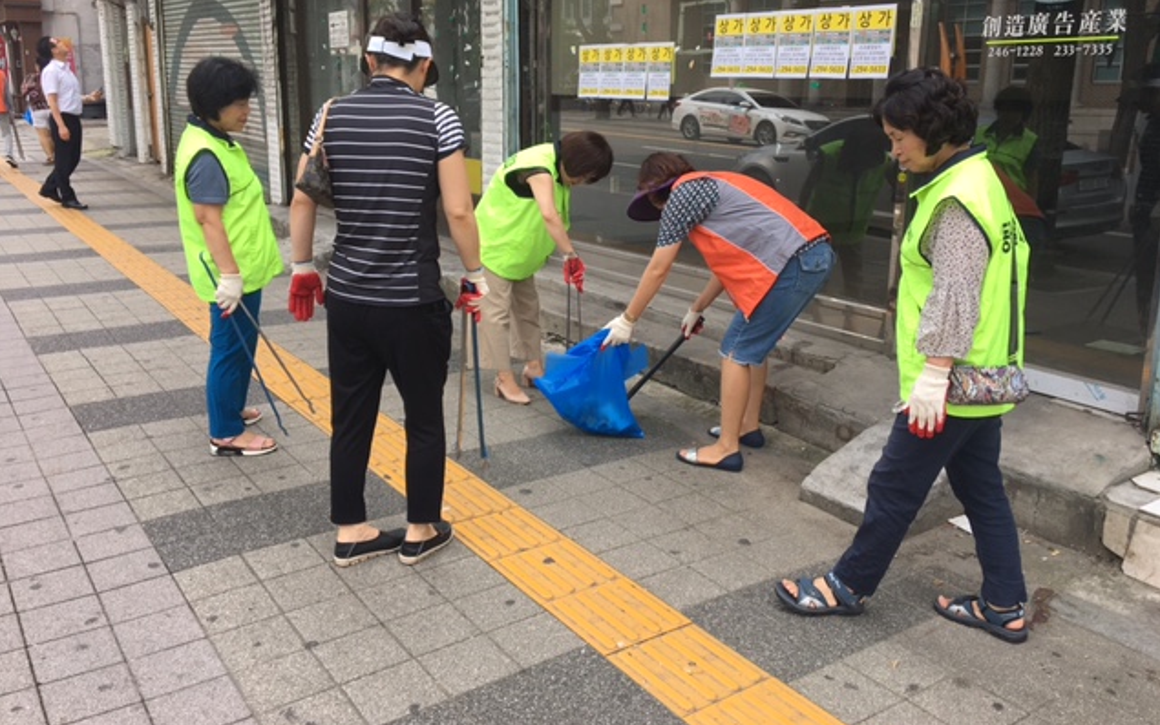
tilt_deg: -12.7
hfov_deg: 61.2
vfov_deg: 40.5
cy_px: 310
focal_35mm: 31
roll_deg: -0.7
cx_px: 583
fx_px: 980
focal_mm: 4.15
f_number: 2.2
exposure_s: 1/392
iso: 25
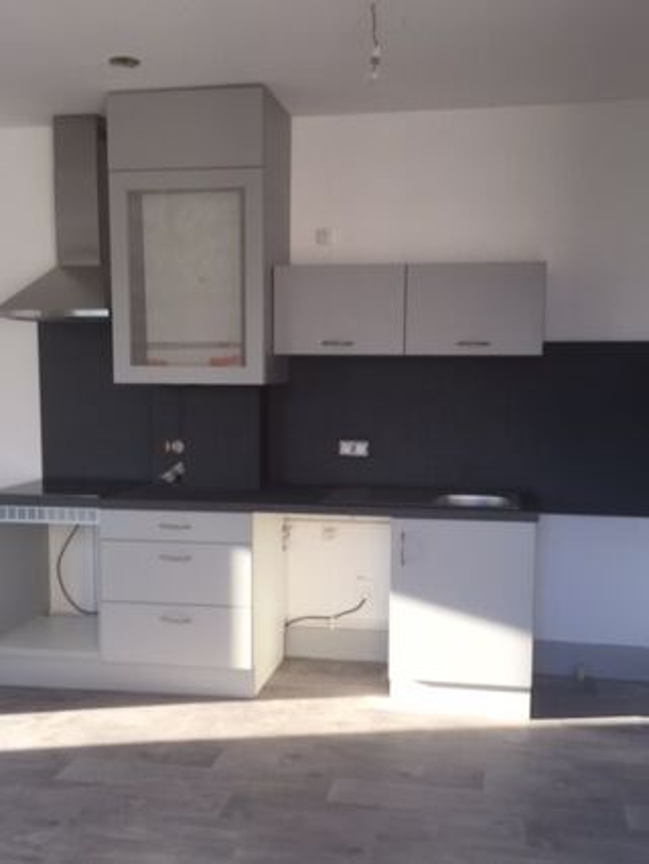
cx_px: 324
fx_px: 724
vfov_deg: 61.6
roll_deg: -1.6
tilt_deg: -6.2
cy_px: 432
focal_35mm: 29
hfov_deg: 48.3
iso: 32
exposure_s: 1/100
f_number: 2.2
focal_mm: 4.15
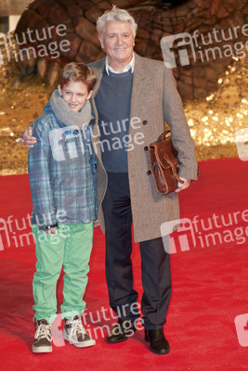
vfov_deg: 25.4
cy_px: 186
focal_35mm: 80
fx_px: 826
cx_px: 124
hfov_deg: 17.1
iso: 1000
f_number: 5.6
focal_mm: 80
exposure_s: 1/160
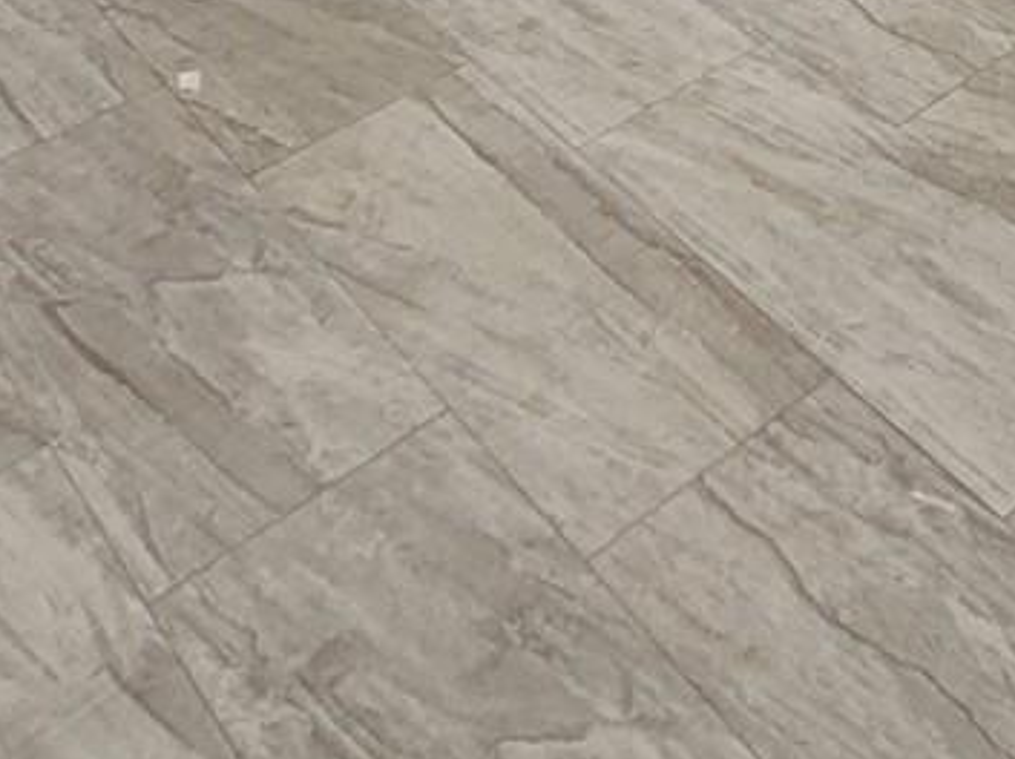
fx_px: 1728
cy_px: -704
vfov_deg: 18.1
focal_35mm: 59
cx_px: 633
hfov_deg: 32.6
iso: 100
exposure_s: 1/60
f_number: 2.2
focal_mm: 1.74
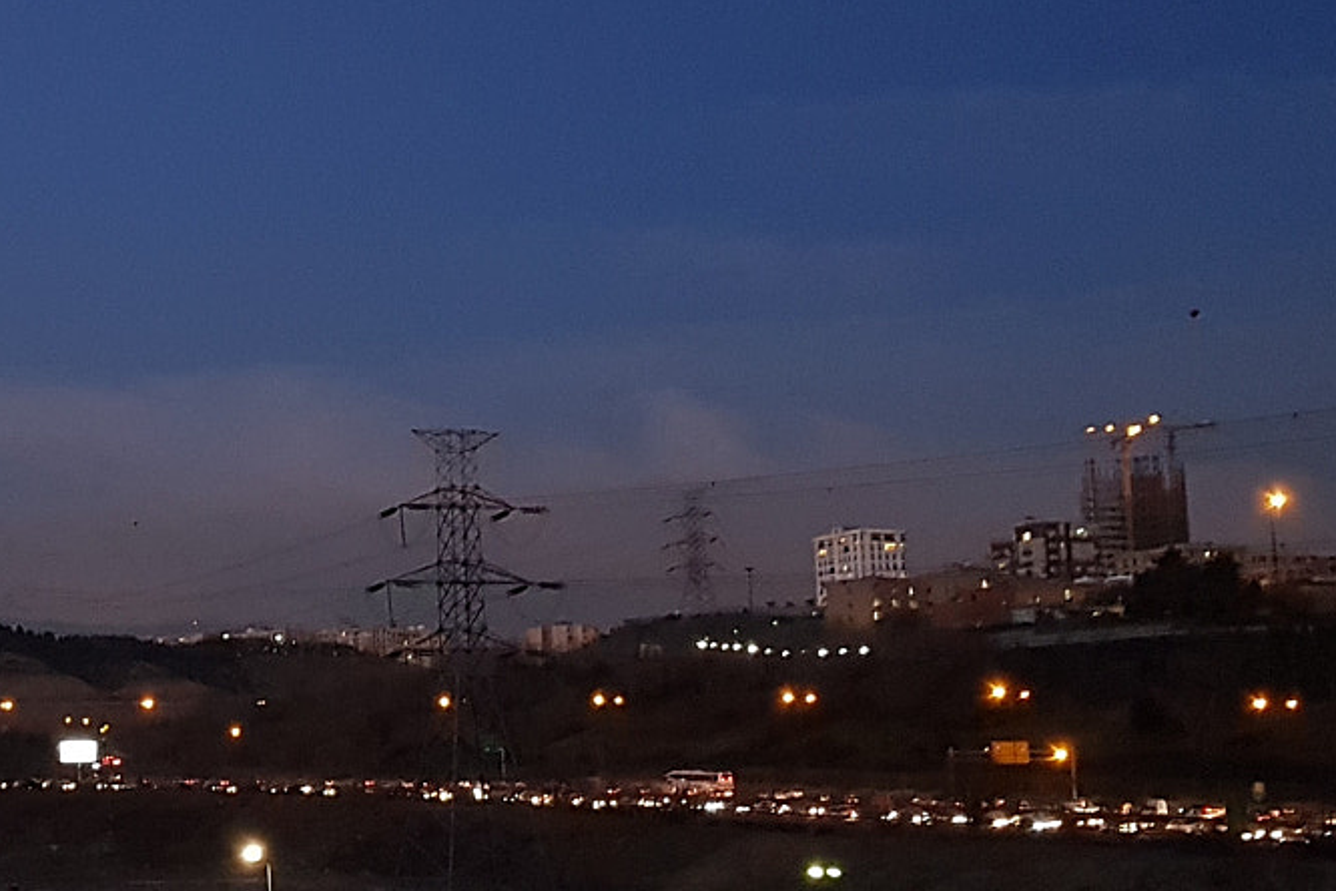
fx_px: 2412
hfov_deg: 29.0
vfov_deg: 20.8
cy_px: 618
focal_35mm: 65
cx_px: 8
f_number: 1.7
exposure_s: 1/15
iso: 400
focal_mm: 4.2
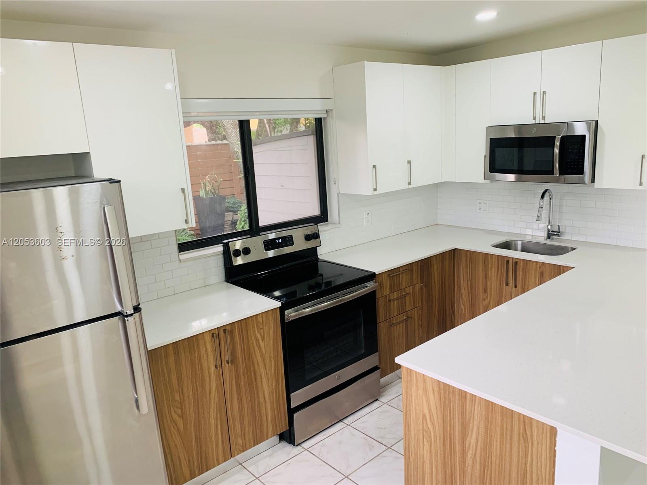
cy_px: 242
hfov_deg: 67.3
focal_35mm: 26
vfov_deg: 53.1
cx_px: 324
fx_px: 486
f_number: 1.8
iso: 125
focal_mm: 4.25
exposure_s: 1/60
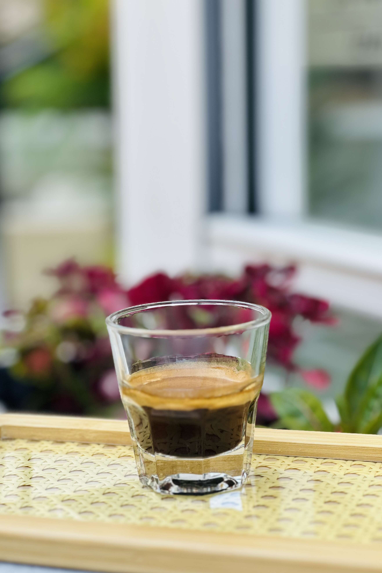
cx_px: 213
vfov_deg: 25.1
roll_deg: -0.1
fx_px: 1289
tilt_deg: -7.2
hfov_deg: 16.9
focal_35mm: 81
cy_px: 289
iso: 50
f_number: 2.8
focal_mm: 9
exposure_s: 1/121
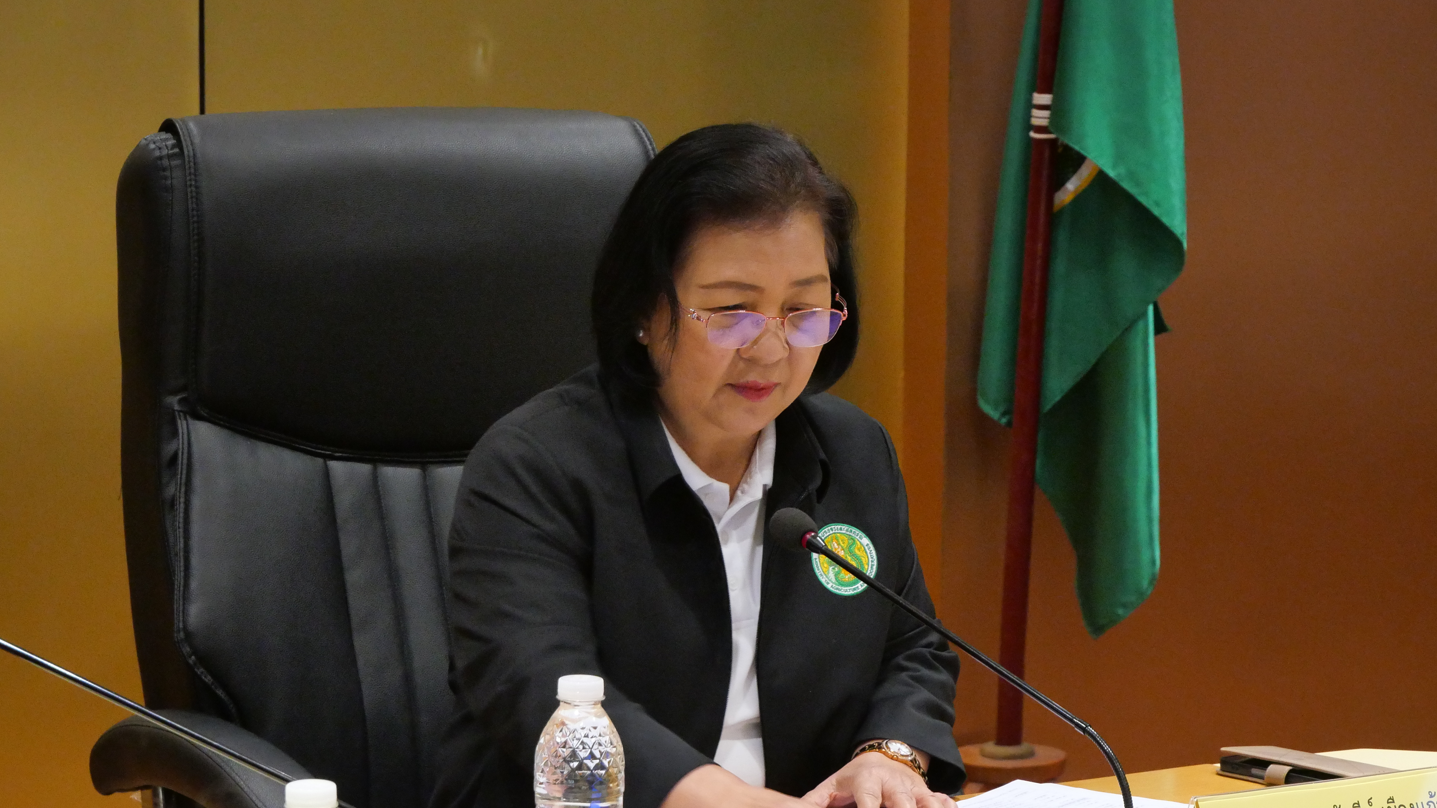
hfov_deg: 16.5
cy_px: 459
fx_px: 4954
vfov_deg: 9.3
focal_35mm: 130
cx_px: 716
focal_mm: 57
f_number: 6.3
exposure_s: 1/80
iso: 3200
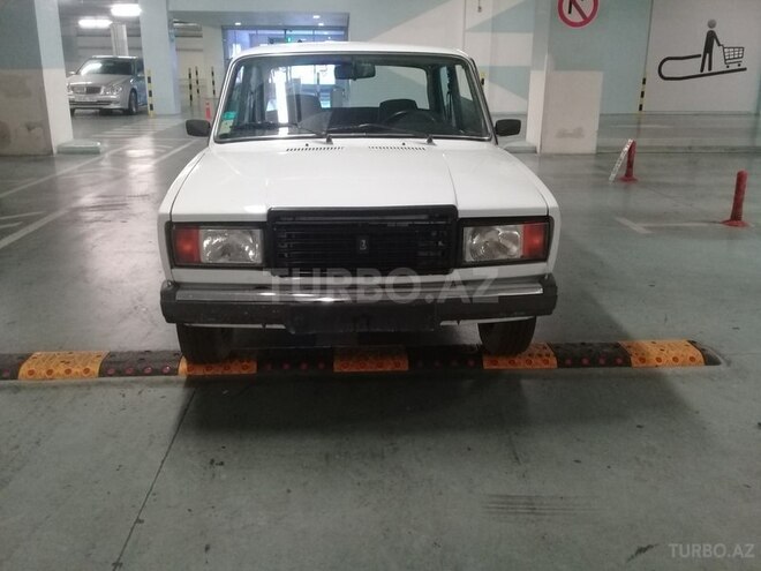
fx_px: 682
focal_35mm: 31
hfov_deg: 58.4
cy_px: 286
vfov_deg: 45.4
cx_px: 380
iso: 200
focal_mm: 3.3
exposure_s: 1/20
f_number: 2.2
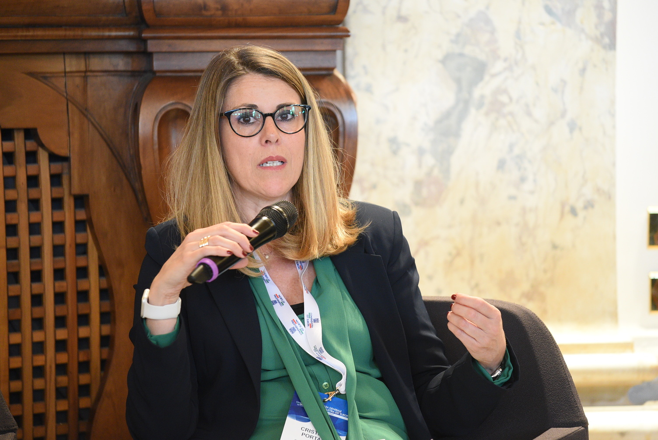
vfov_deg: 8.1
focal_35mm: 170
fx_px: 3108
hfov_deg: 12.1
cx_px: 329
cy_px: 220
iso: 4000
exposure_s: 1/160
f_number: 4
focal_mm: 170
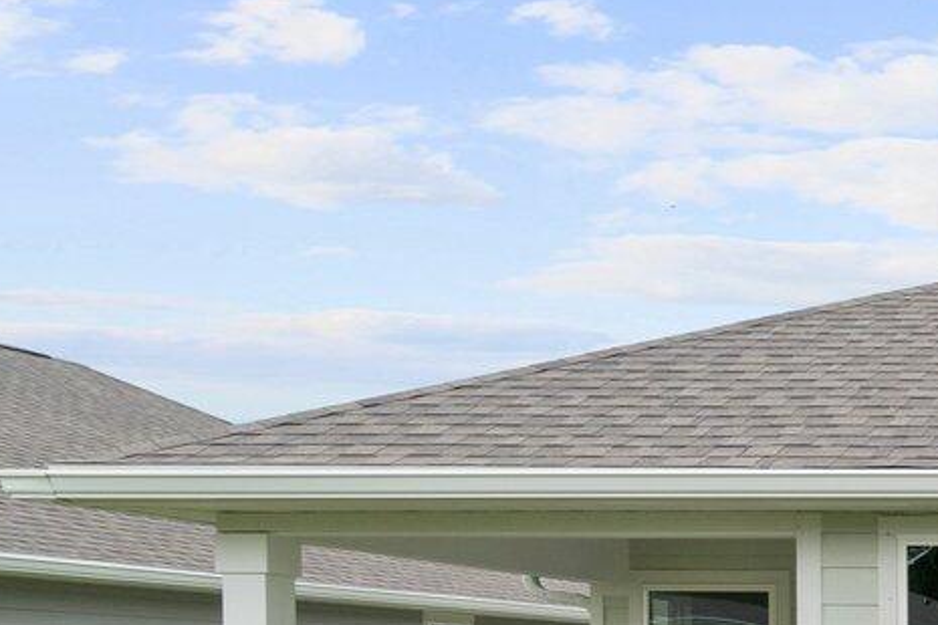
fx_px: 1720
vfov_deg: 19.4
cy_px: 753
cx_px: 1517
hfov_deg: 22.8
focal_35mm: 66
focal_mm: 10
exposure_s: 1/200
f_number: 8
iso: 100
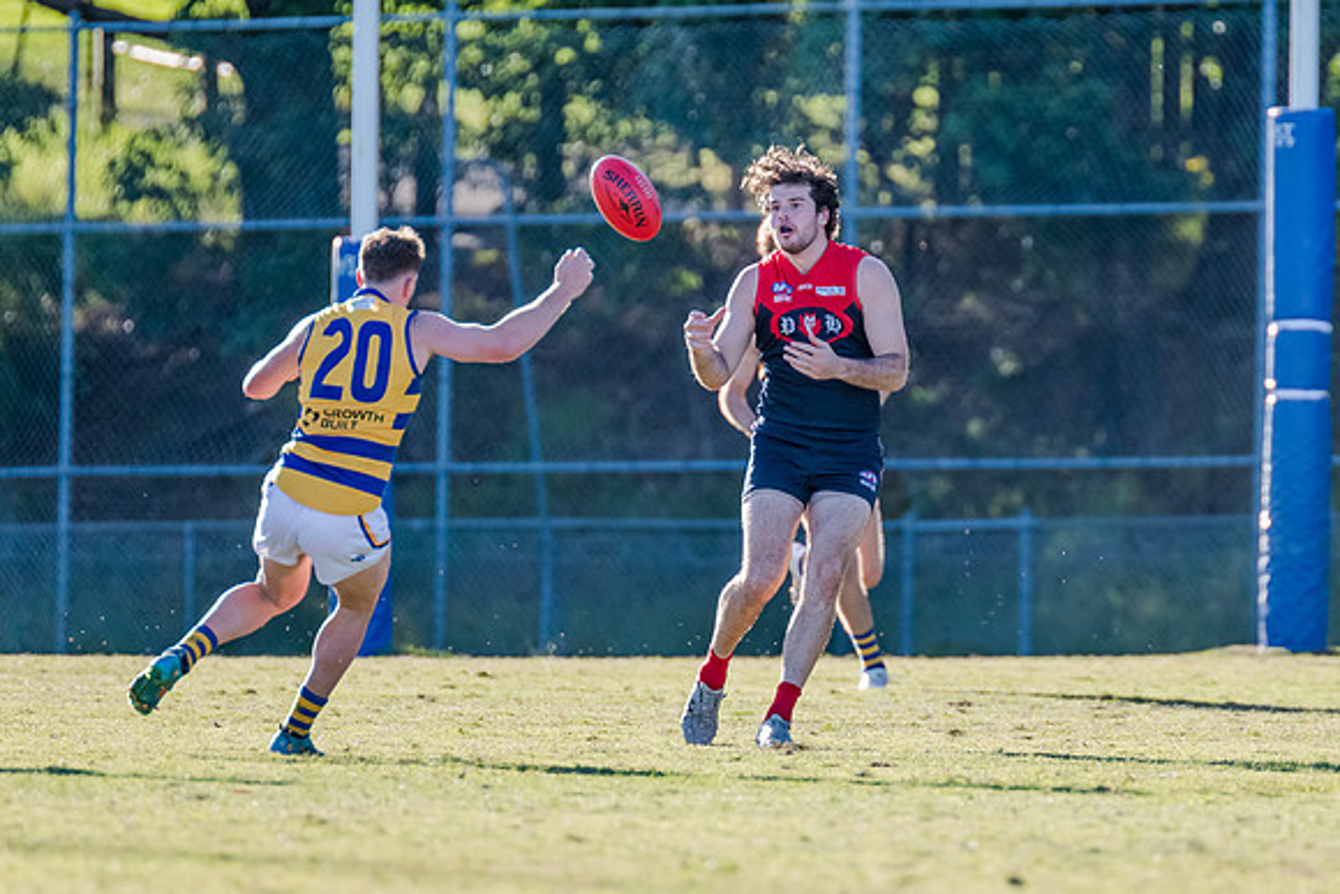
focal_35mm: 669
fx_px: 24893
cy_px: 240
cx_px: 840
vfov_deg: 2.1
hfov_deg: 3.1
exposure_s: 1/2000
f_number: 4.5
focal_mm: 420
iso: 1000
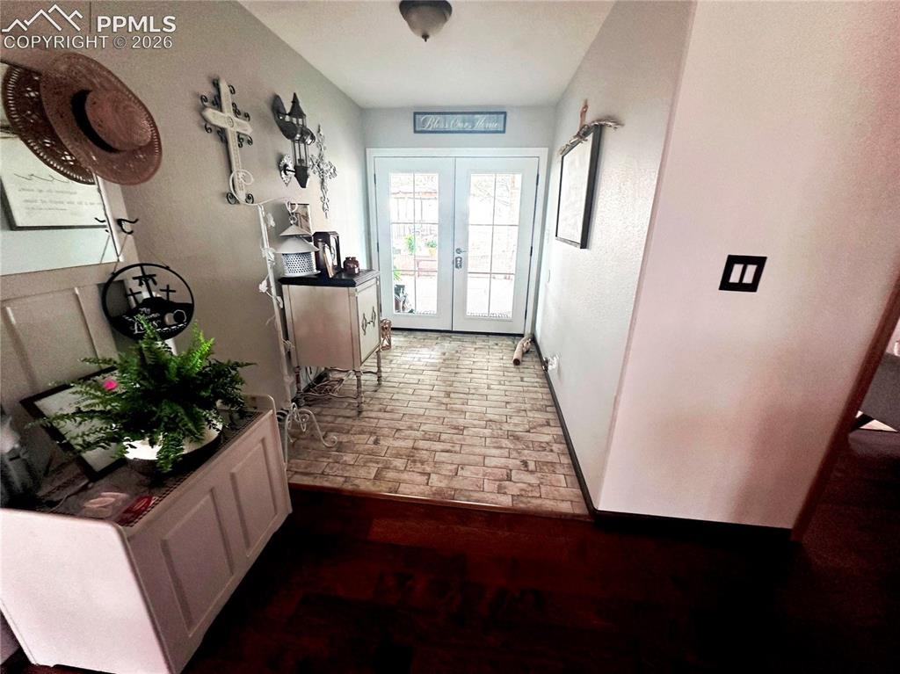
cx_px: 450
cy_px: 337
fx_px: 364
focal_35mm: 14
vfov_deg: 85.6
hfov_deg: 102.1
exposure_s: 1/60
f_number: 2.2
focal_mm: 2.22
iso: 250
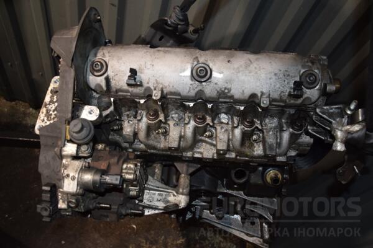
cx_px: 186
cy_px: 124
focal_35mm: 27
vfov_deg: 47.9
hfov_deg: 67.4
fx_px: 280
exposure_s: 1/60
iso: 800
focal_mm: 18
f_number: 5
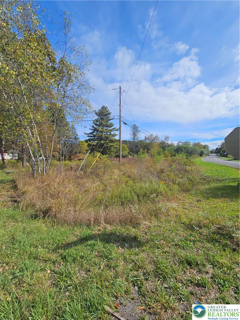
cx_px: 120
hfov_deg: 89.9
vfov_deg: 106.2
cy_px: 160
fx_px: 120
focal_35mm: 13
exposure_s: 1/2897
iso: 50
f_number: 2.2
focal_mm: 2.2
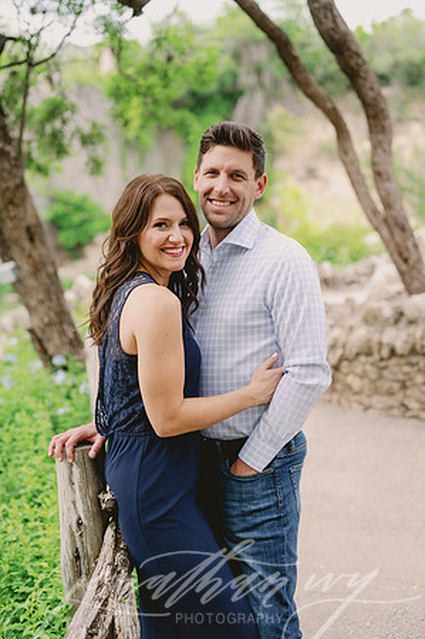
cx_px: 212
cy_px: 320
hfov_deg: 26.9
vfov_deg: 39.6
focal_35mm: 50
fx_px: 887
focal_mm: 50
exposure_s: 1/500
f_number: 2.5
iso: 400
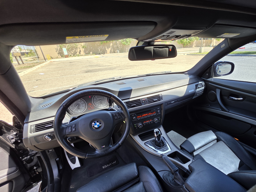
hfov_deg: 89.4
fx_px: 126
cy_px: 111
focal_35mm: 17
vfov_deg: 74.2
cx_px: 158
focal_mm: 2.2
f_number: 1.9
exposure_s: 1/120
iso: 32
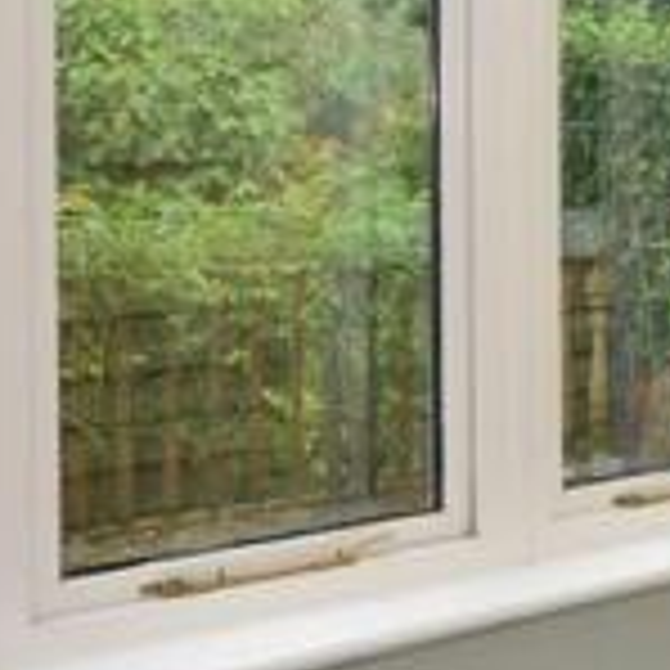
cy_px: 182
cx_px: 917
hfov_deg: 21.1
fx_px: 1596
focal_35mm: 73
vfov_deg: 23.5
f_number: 5.6
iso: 200
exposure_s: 1/60
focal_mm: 13
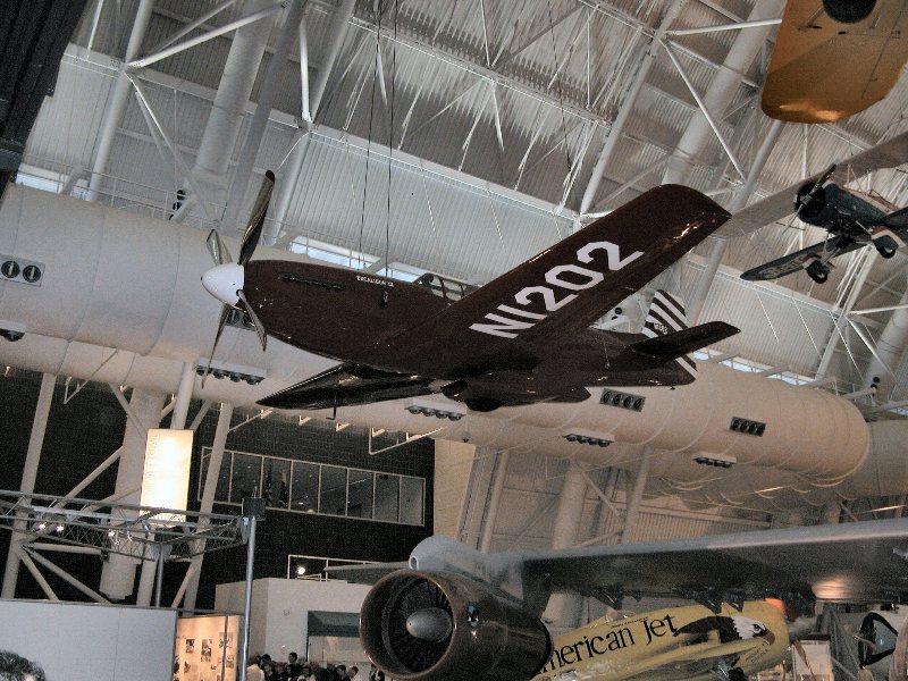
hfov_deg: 52.6
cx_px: 454
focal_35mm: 35
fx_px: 918
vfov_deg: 40.7
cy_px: 340
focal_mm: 8.9
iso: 200
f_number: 2.8
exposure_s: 1/60
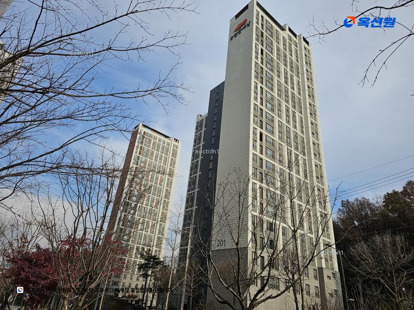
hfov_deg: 73.9
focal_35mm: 23
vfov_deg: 58.9
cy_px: 155
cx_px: 207
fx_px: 275
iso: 16
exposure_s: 1/1297
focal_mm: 6.3
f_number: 1.7
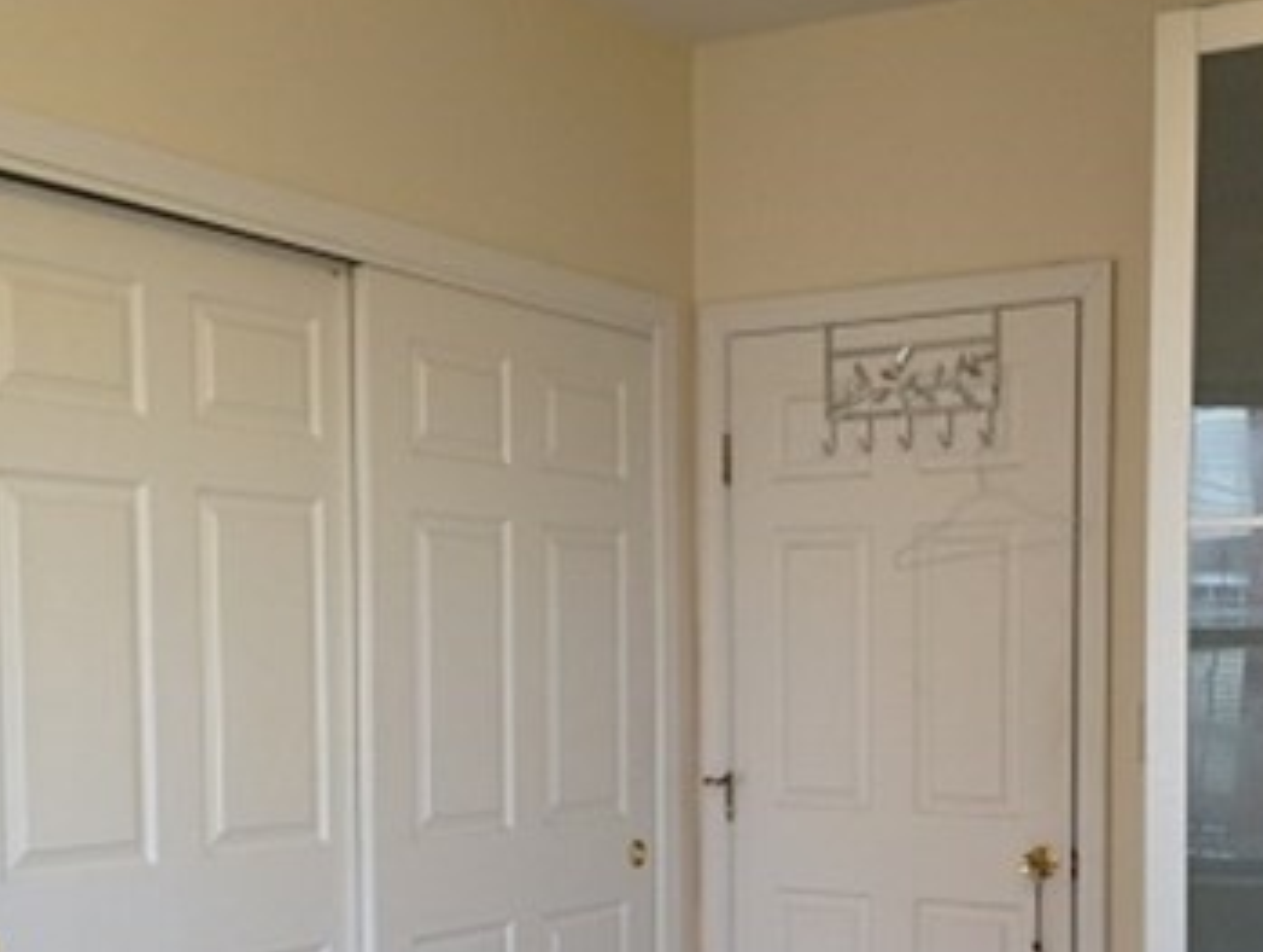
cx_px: 722
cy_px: 757
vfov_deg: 24.1
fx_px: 2193
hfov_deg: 32.1
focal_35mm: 60
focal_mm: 4.28
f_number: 2.4
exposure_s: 1/60
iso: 64
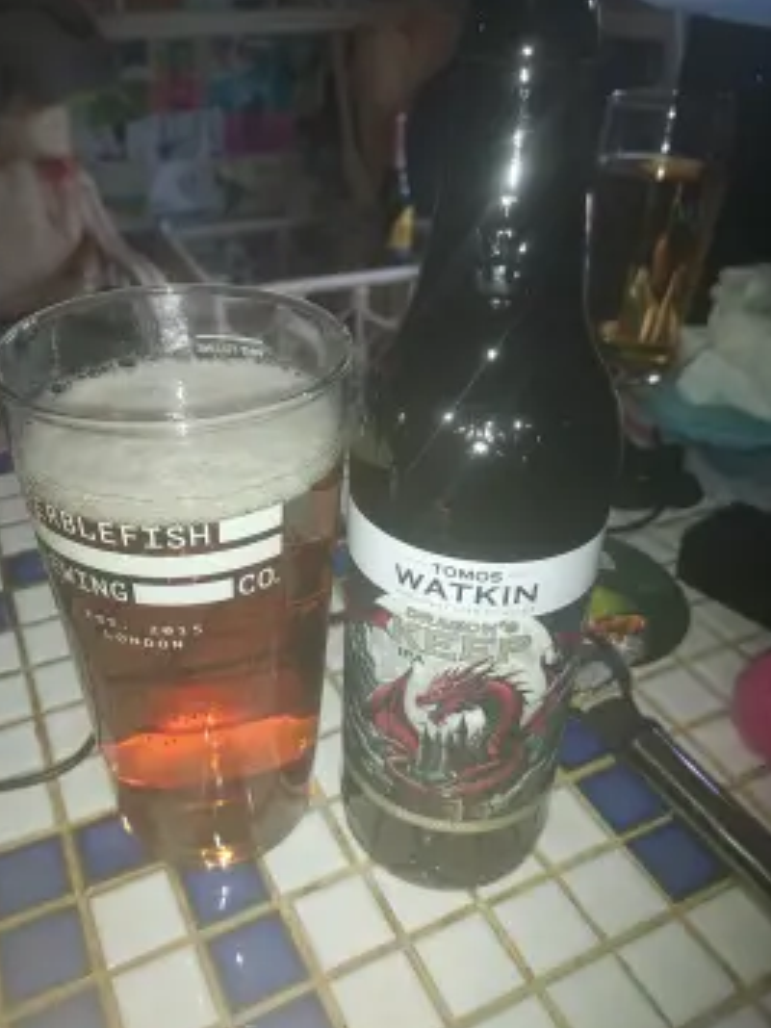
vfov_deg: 65.2
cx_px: 344
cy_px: 471
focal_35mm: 27
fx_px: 802
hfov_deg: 51.3
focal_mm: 4.6
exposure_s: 1/50
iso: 80
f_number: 1.8
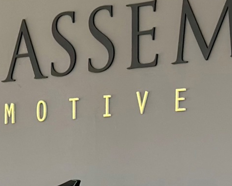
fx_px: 1298
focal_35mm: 189
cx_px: -84
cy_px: 306
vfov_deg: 8.0
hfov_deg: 10.0
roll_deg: -0.2
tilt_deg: -4.4
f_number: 1.78
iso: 125
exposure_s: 1/125
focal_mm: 6.86
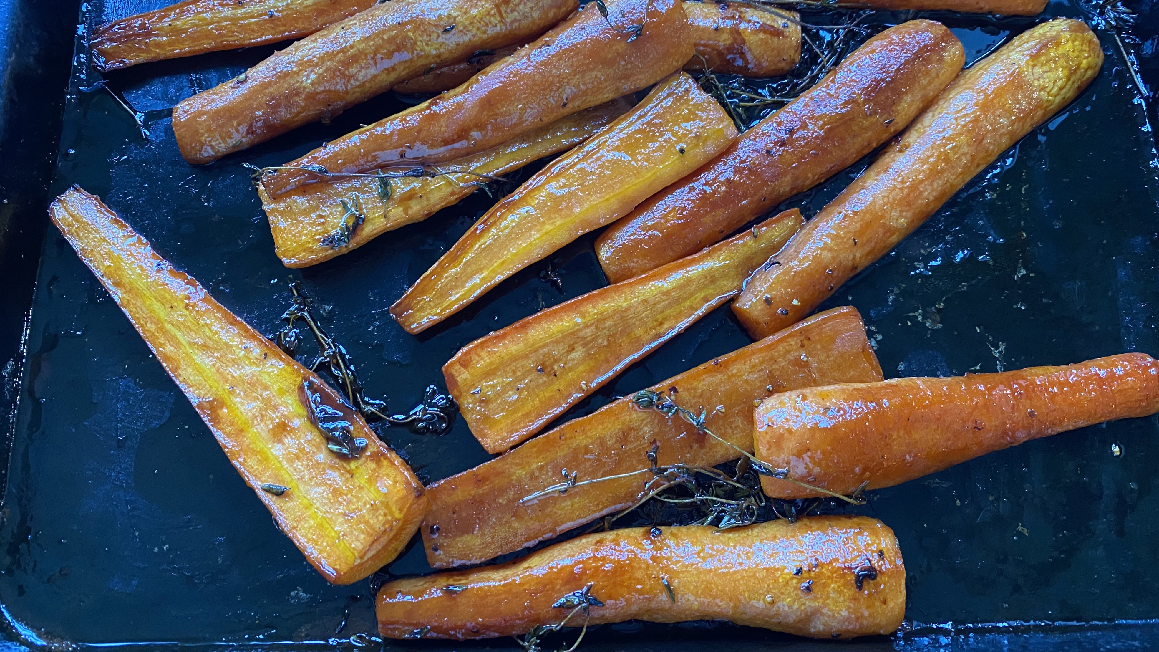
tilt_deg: -80.1
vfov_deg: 39.9
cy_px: 238
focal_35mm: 29
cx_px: 593
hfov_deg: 66.1
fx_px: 891
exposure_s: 1/50
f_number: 1.8
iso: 320
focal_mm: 4.25
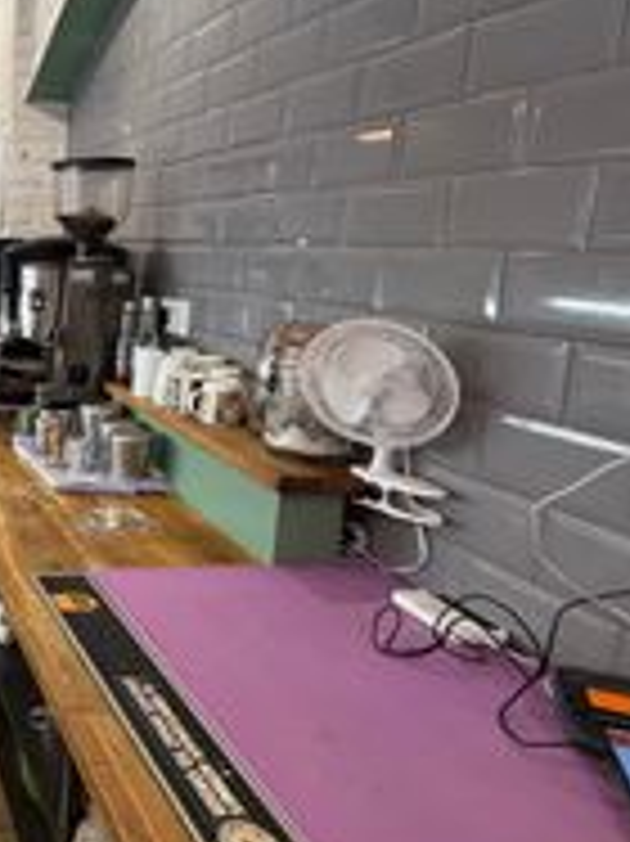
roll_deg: -0.2
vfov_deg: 59.7
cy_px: 351
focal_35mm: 30
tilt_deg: -8.9
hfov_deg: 36.4
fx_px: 729
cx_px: -122
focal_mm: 2.22
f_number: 2.2
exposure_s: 1/50
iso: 250
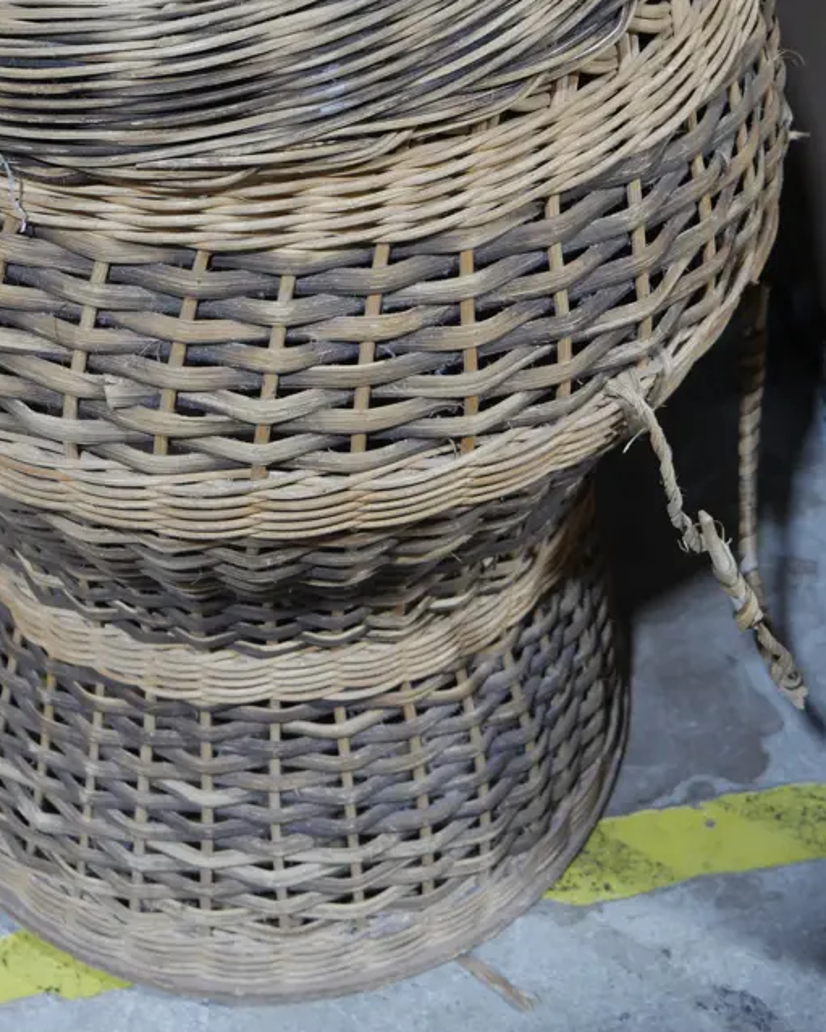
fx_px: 2201
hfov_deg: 21.1
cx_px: 229
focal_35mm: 72
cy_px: 254
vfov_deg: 26.1
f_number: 5.1
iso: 500
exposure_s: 1/60
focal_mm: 23
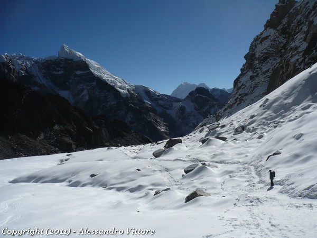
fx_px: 321
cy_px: 119
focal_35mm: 35
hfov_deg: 52.6
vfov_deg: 40.7
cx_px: 158
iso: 100
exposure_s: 1/1000
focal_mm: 5.8
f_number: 8
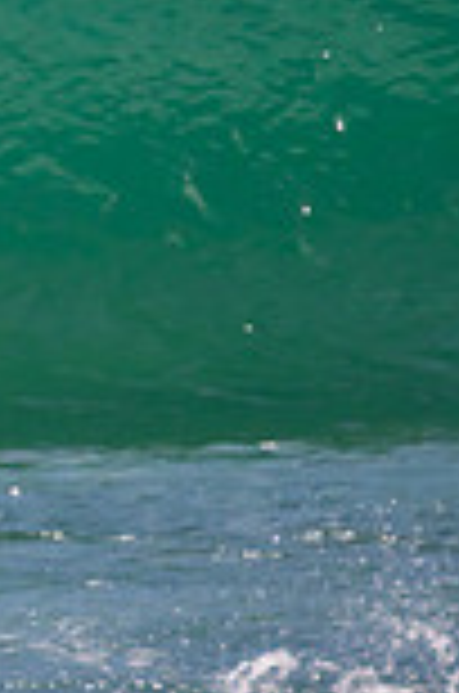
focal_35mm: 3019
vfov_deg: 0.7
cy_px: -34
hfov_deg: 0.5
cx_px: -720
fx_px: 57995
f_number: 11
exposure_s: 1/2000
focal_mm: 800
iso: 900
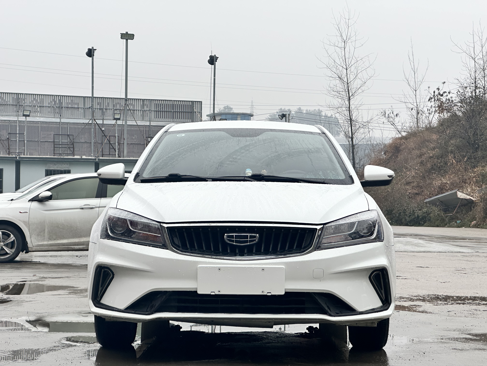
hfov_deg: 25.3
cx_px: 244
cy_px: 183
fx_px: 1083
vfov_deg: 19.1
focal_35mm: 77
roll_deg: +0.3
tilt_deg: +0.1
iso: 64
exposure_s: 1/99
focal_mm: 9
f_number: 2.8
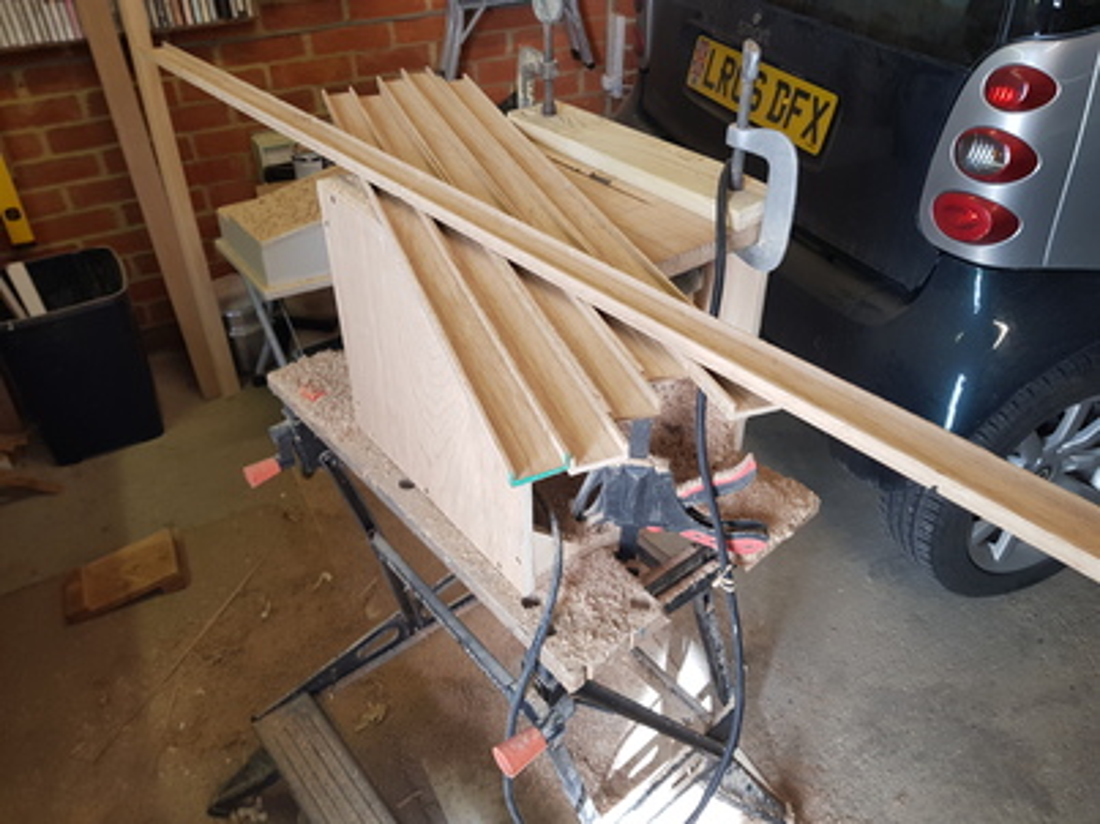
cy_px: 412
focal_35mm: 26
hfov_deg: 67.3
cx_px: 550
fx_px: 826
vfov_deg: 53.0
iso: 80
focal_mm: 4.2
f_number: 1.7
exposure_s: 1/50
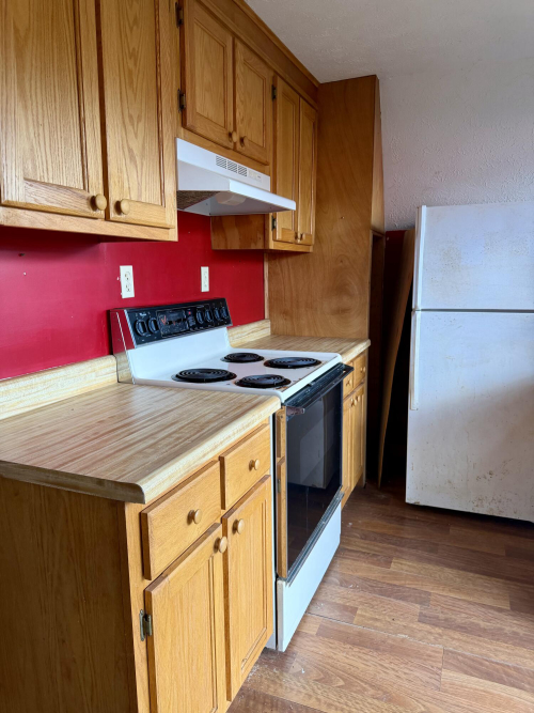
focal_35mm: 24
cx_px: 267
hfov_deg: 56.8
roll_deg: +0.4
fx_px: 494
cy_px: 356
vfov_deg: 71.6
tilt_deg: -10.3
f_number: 1.78
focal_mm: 6.76
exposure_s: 1/84
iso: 200
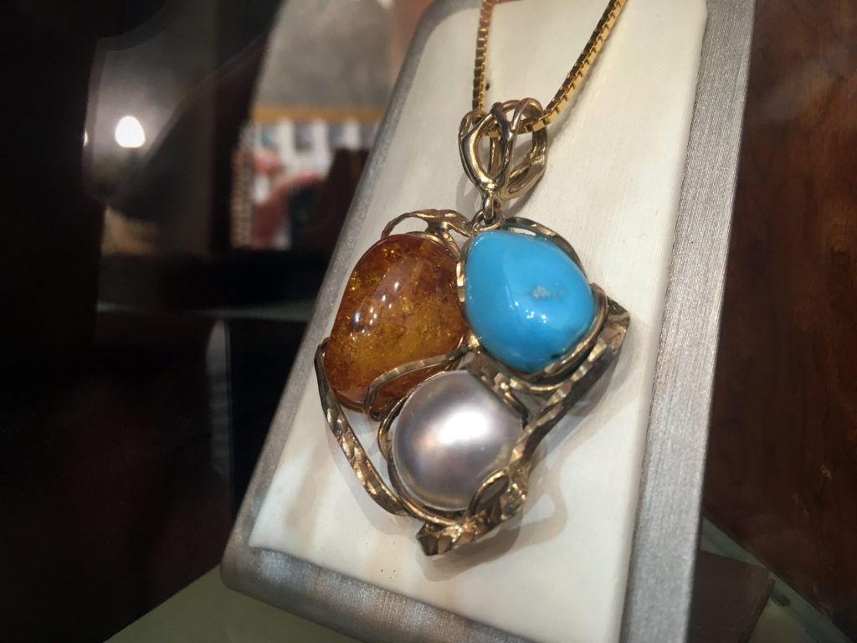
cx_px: 428
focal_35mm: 29
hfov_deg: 61.7
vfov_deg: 48.2
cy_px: 322
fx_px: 718
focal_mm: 4.15
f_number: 2.2
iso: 125
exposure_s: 1/33
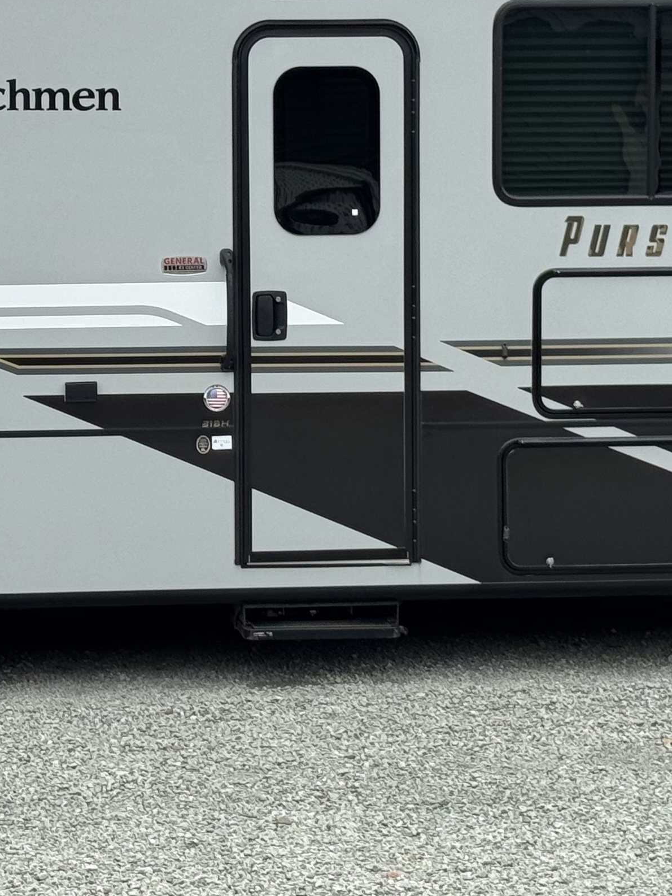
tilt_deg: -4.4
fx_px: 3157
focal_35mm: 122
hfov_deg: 12.1
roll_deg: +1.0
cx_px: 167
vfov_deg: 16.1
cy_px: 297
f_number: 1.78
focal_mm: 6.76
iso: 64
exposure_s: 1/1490
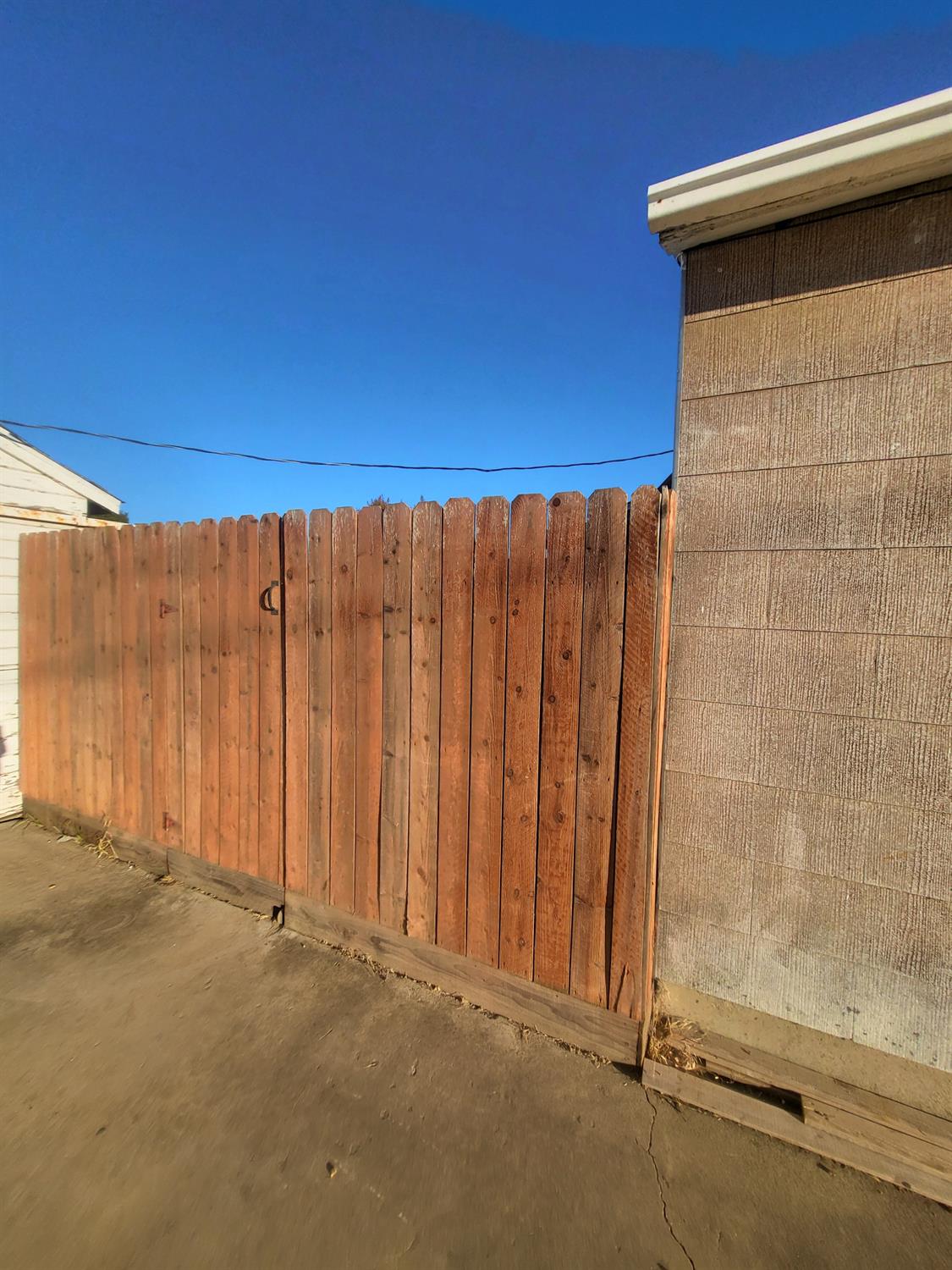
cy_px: 635
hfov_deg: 89.9
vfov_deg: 106.2
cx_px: 476
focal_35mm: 13
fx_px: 477
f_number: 2.2
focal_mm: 1.74
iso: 32
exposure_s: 1/645
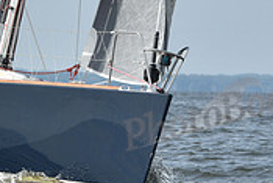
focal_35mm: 661
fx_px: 5017
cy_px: 51
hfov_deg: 3.1
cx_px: 44
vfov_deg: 2.1
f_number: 9
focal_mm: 200
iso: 320
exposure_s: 1/1250
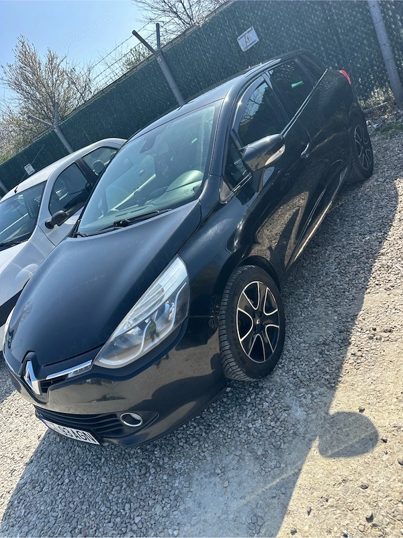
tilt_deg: -22.2
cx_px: 202
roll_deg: +28.6
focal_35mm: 24
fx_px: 373
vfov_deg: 71.6
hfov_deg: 56.8
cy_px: 269
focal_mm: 6.86
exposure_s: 1/1916
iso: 80
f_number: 1.78
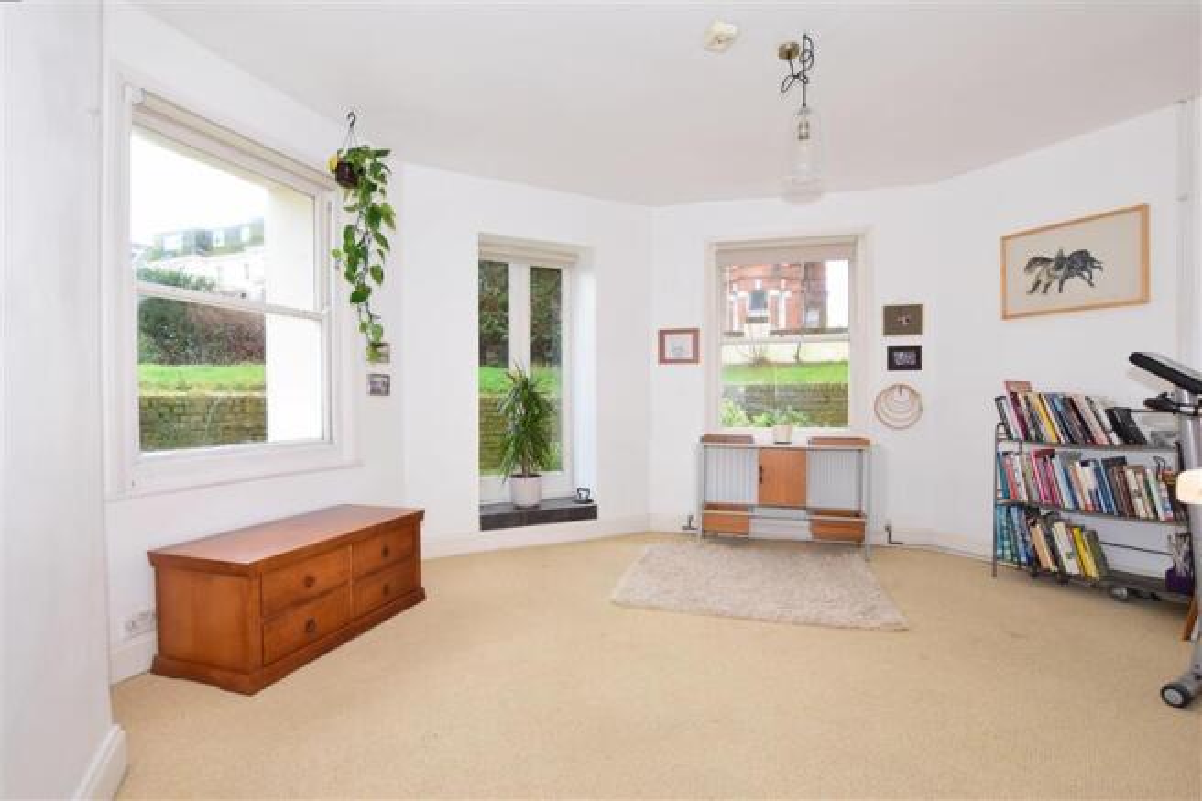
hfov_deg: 100.4
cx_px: 601
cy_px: 400
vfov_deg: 77.3
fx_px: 501
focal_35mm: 15
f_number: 5.6
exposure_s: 1/30
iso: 400
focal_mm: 10
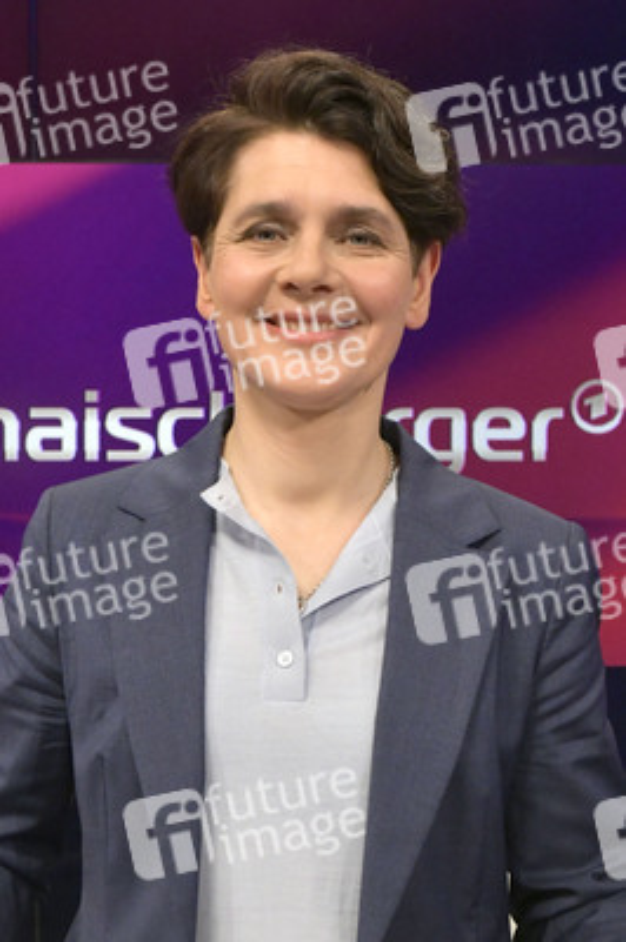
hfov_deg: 37.8
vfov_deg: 54.5
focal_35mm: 35
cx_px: 313
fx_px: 914
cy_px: 471
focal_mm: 35
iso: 2500
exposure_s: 1/320
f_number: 6.3
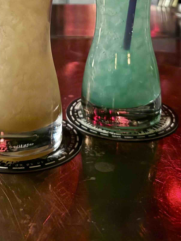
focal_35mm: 60
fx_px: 418
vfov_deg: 28.4
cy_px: -41
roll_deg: -1.7
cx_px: 73
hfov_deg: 24.4
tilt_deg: -3.6
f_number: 1.78
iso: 1600
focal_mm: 6.76
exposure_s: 1/15
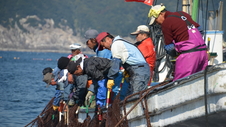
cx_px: 113
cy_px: 63
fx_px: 1741
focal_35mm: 291
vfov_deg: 4.2
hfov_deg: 7.4
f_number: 7.1
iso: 100
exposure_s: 1/400
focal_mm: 185
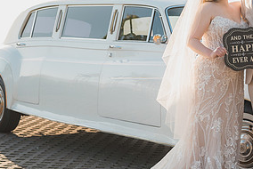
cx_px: 205
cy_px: 57
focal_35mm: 102
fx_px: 718
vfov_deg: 13.4
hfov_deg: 19.8
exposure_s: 1/800
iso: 125
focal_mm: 50
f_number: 2.5
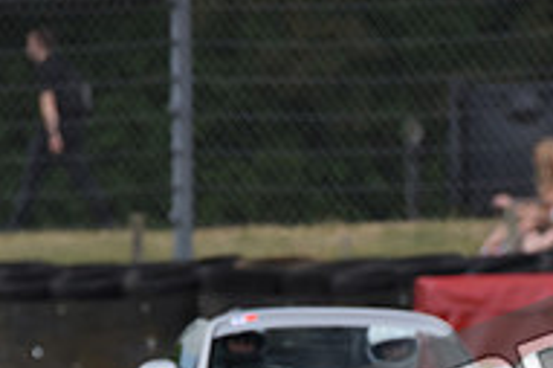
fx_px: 18678
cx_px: 373
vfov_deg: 1.1
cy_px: 529
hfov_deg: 1.7
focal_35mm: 1217
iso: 1000
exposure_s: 1/1000
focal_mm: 400
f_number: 5.6
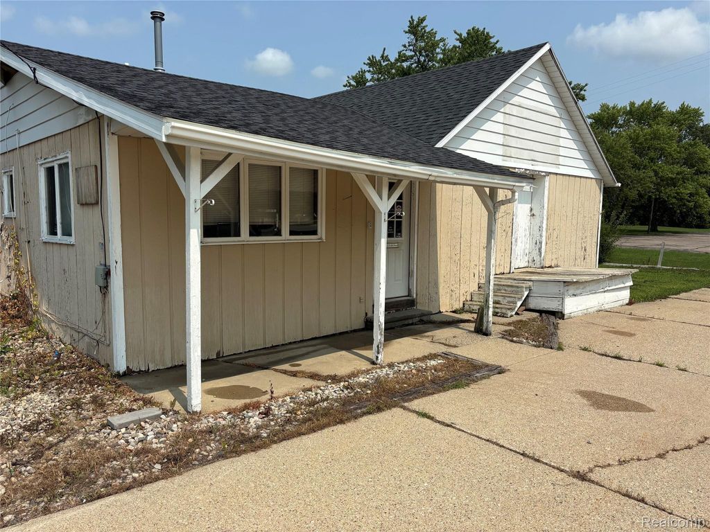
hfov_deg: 67.3
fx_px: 533
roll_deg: -0.9
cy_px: 266
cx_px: 355
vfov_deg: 53.1
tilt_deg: -4.7
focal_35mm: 26
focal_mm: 5.96
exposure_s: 1/5348
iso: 50
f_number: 1.6
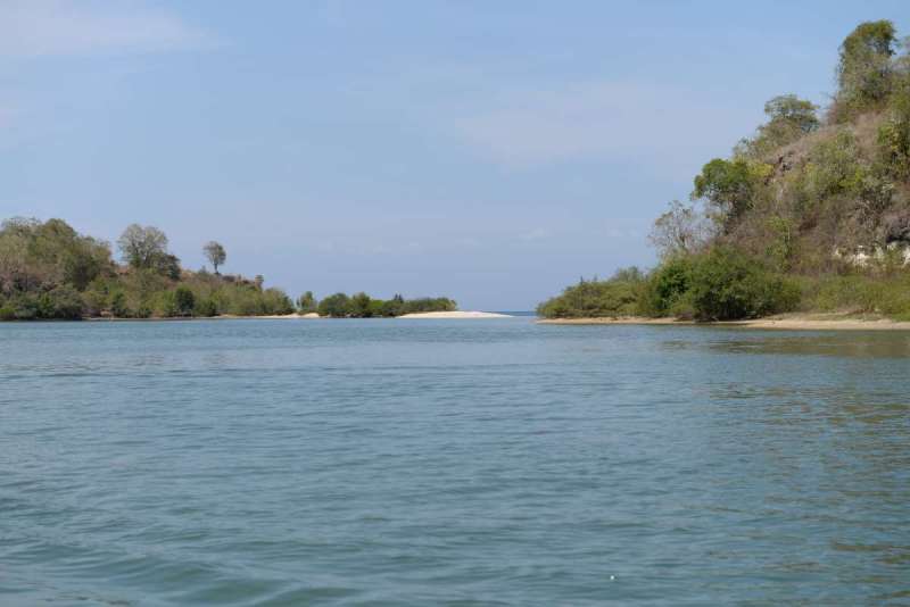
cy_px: 304
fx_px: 1770
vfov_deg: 19.5
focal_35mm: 70
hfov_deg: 28.8
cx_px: 455
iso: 100
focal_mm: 70
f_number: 6.3
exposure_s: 1/640
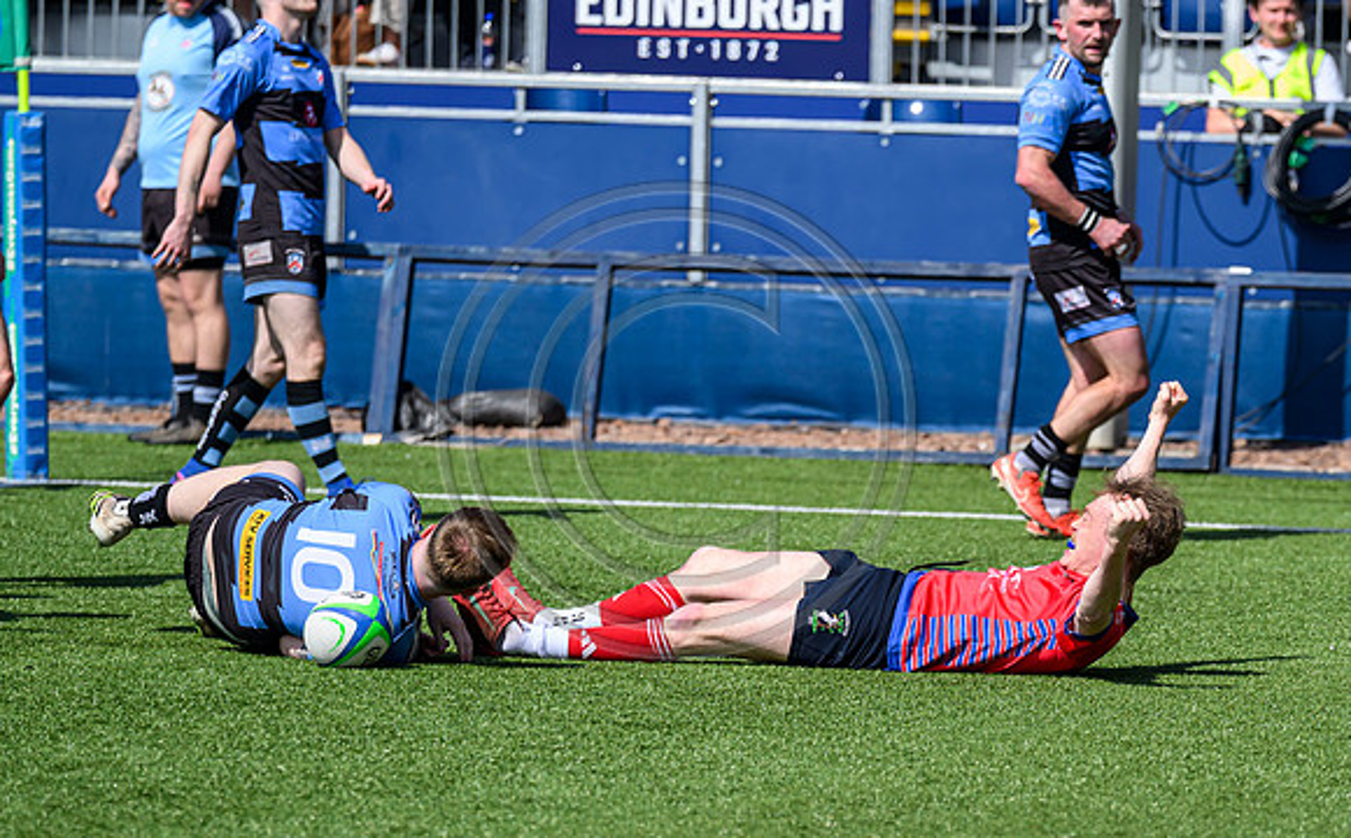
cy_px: 698
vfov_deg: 4.1
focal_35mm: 317
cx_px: 1019
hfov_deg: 6.6
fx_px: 11647
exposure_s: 1/3200
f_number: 4.5
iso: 500
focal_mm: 200
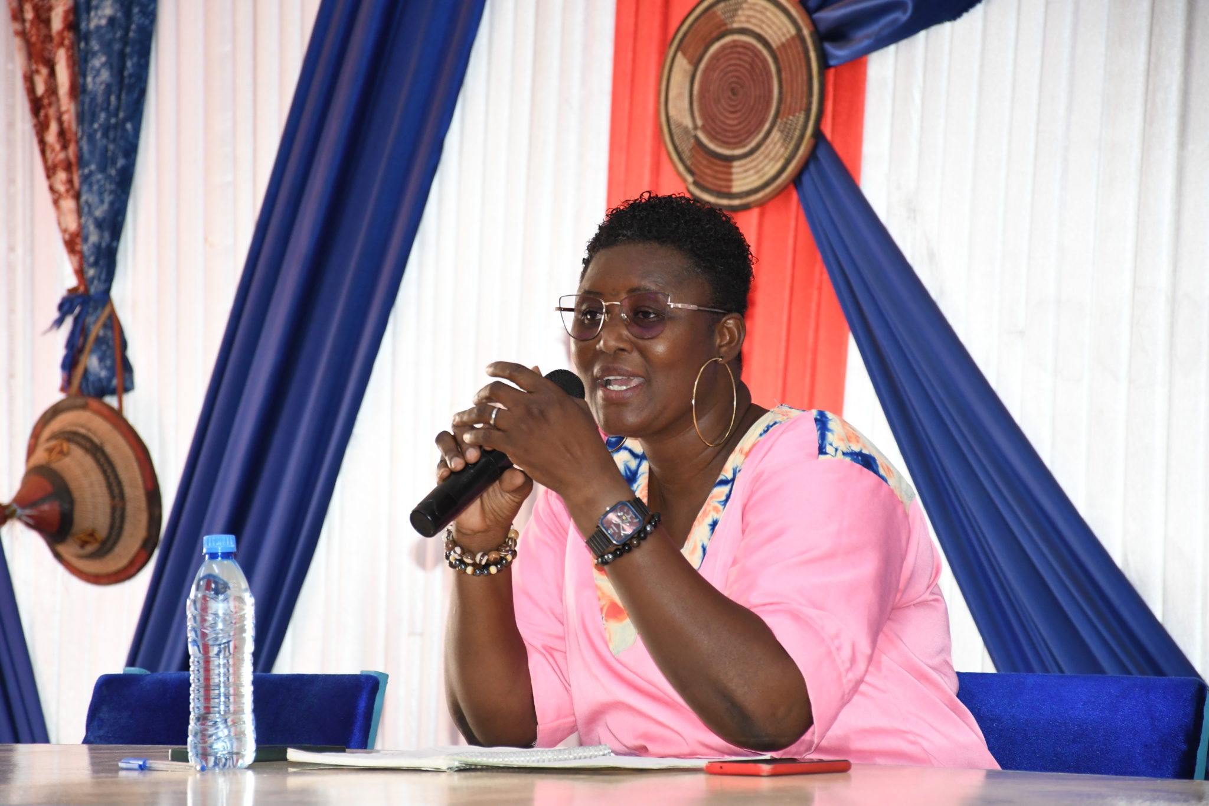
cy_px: 403
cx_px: 604
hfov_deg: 12.2
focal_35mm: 168
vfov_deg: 8.2
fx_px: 5641
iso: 1800
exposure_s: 1/200
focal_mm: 112
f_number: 5.6
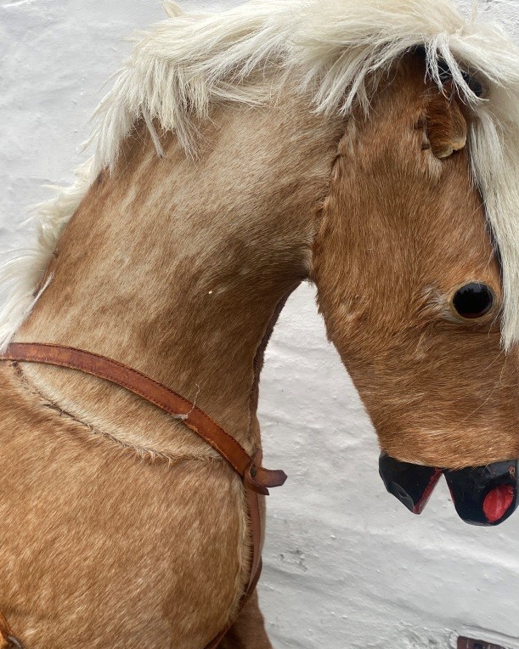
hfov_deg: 43.0
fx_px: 653
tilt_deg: -13.1
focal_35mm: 34
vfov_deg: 52.8
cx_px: 196
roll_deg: -2.4
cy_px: 324
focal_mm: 4.25
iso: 32
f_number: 1.8
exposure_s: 1/384
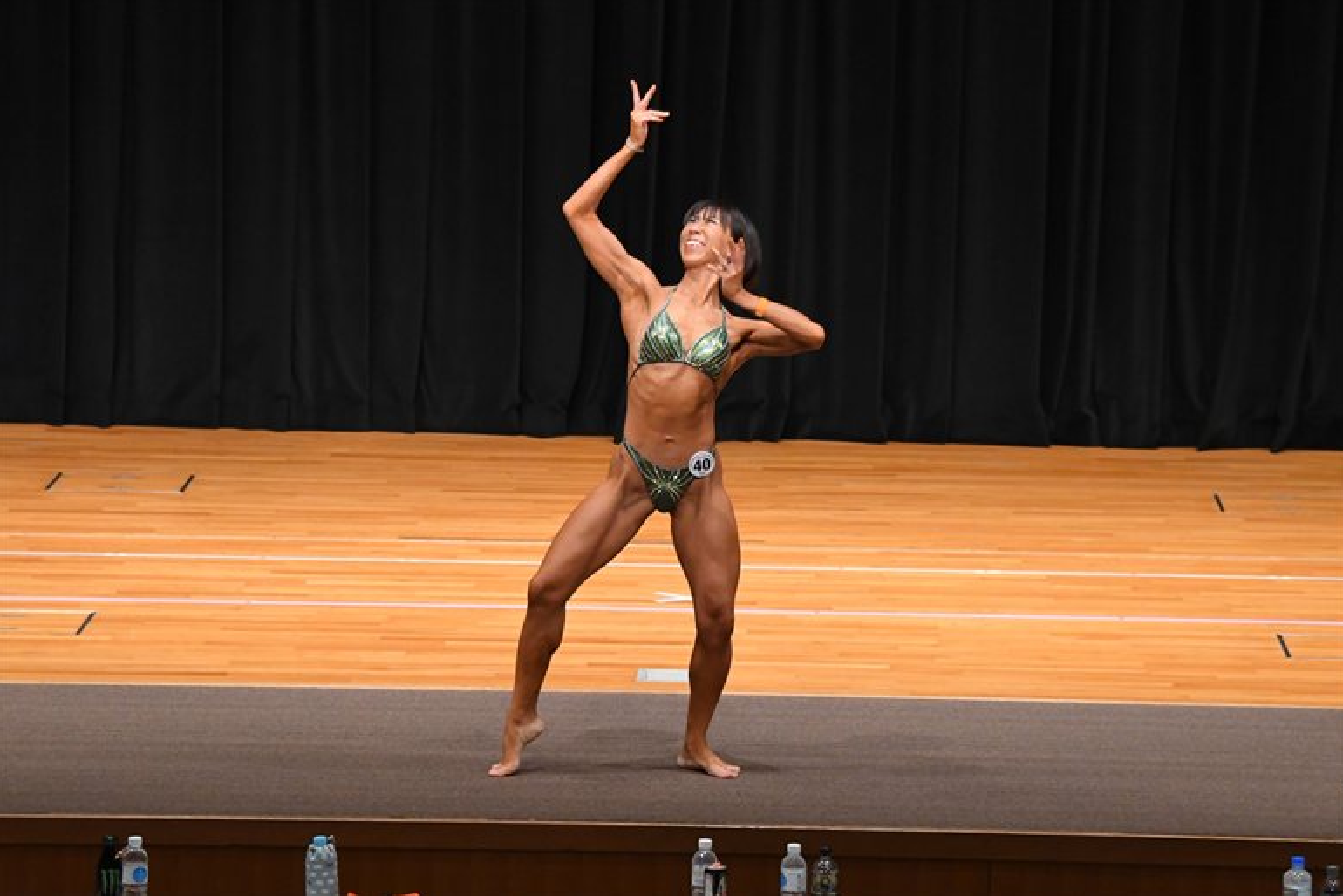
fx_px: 6531
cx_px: 672
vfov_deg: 7.9
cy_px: 448
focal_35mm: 175
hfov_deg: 11.7
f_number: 5.6
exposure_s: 1/400
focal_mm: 116
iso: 4000
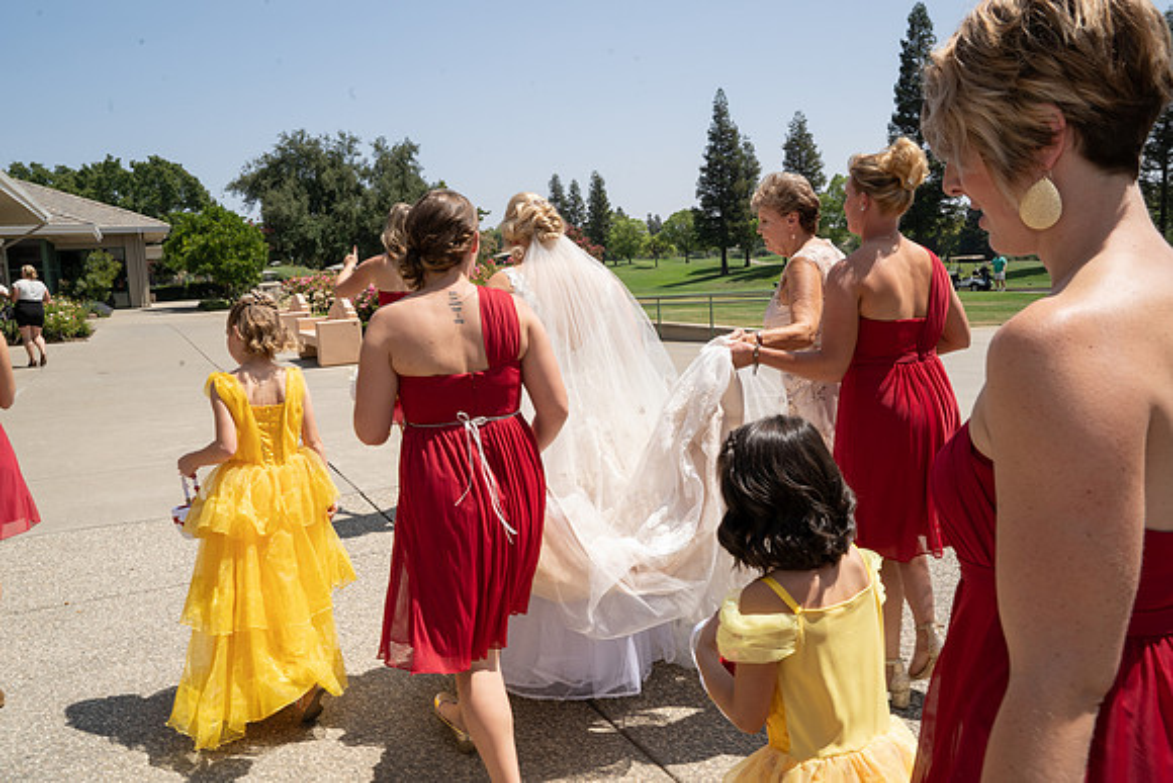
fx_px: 978
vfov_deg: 43.6
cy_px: 392
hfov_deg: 61.9
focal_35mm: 30
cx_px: 586
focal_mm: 30
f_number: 18
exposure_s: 1/200
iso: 500
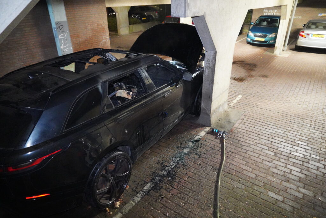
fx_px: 217
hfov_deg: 73.7
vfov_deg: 53.1
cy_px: 109
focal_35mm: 24
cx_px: 163
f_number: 3.5
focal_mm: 24
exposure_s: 1/60
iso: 20000
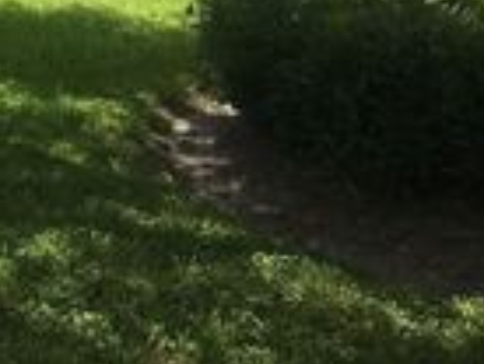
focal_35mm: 105
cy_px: -264
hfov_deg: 16.9
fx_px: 1471
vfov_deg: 13.0
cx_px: -253
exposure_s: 1/986
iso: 25
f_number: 2.2
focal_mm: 4.15
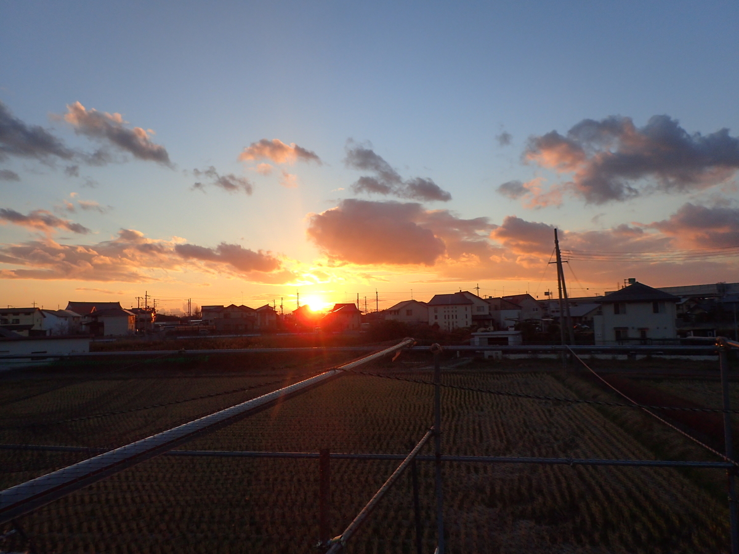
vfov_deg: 54.9
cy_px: 277
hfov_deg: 69.4
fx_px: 534
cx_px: 370
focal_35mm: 25
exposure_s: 1/800
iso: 100
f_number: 2.8
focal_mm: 4.5
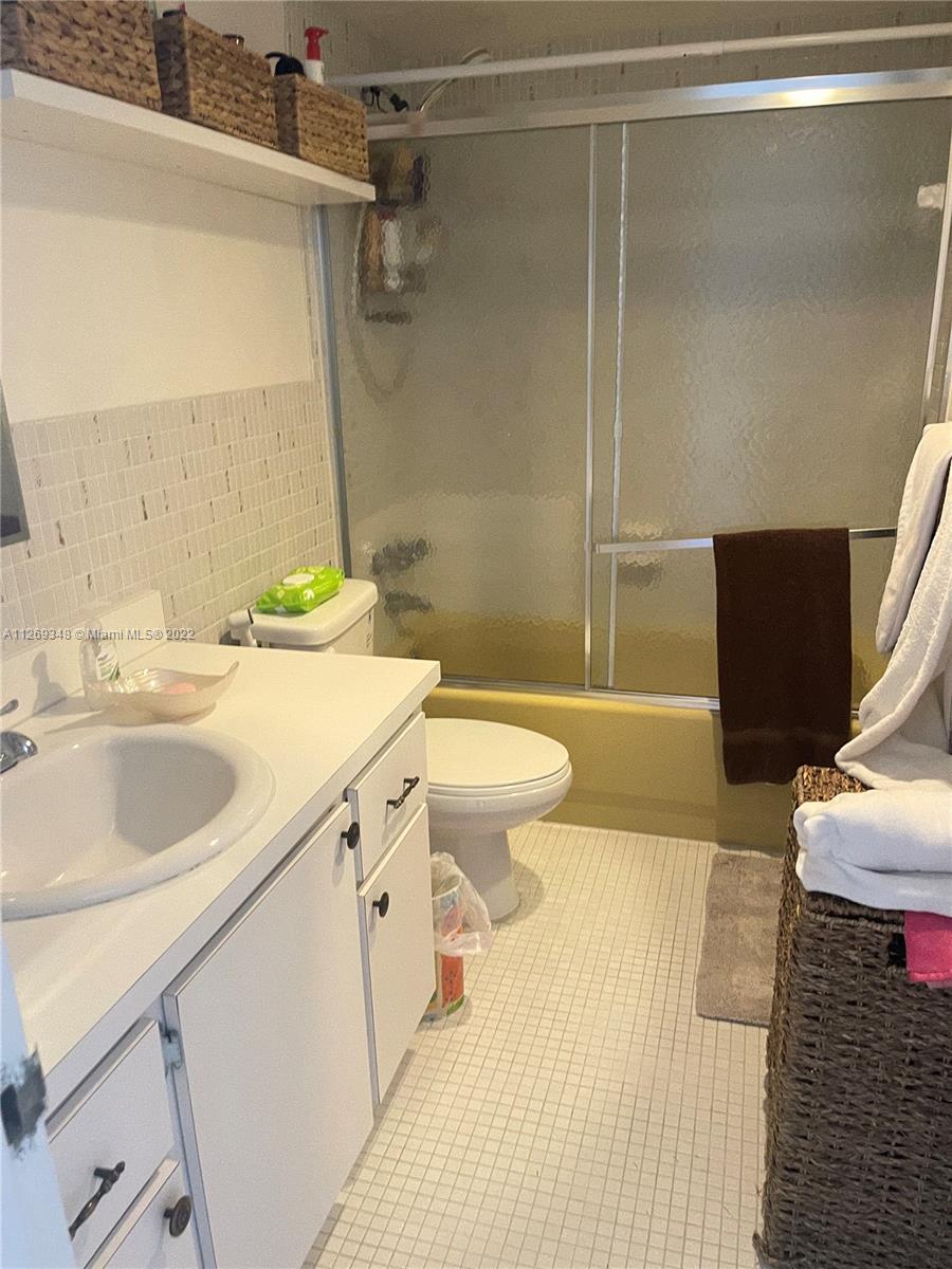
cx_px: 476
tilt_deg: -16.9
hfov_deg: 53.1
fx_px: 953
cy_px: 634
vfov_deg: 67.3
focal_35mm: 26
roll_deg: +1.0
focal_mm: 5.1
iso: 500
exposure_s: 1/30
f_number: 1.6
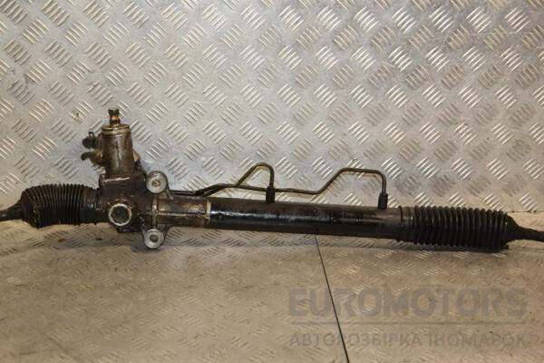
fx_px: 907
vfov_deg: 22.6
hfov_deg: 33.4
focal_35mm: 60
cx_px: 272
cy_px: 182
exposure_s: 1/200
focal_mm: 40
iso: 800
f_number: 6.3
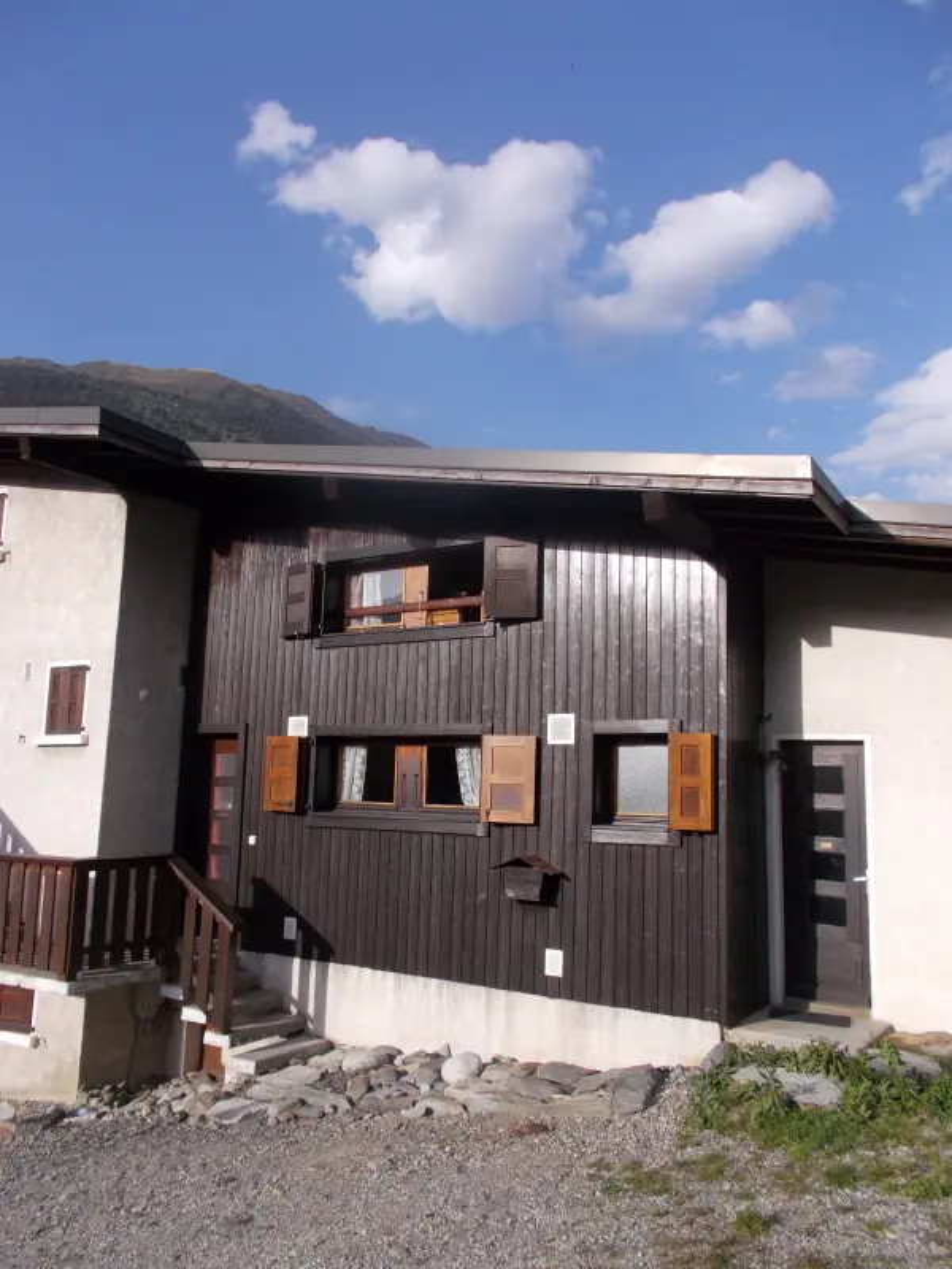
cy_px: 634
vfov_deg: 67.3
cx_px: 476
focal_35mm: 26
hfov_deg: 53.1
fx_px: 953
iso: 80
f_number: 8
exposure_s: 1/250
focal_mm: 4.6
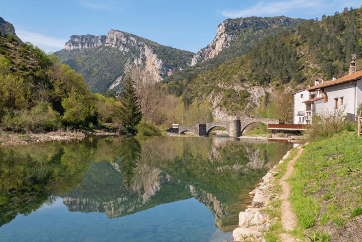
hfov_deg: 45.0
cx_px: 181
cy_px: 121
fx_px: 437
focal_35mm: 44
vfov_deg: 30.9
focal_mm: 29
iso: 100
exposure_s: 1/100
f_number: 11
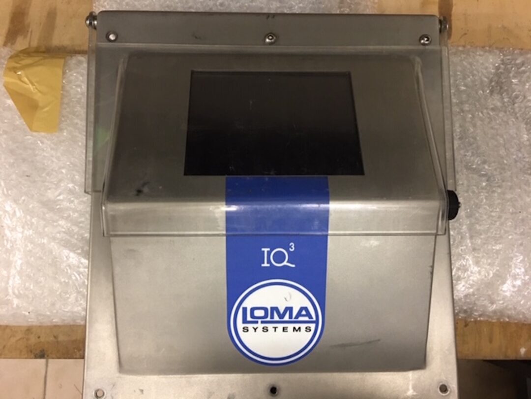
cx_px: 266
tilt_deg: -80.6
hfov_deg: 61.7
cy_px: 200
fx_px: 445
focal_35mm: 29
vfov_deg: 48.2
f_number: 2.2
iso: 125
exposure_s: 1/17
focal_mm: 4.15
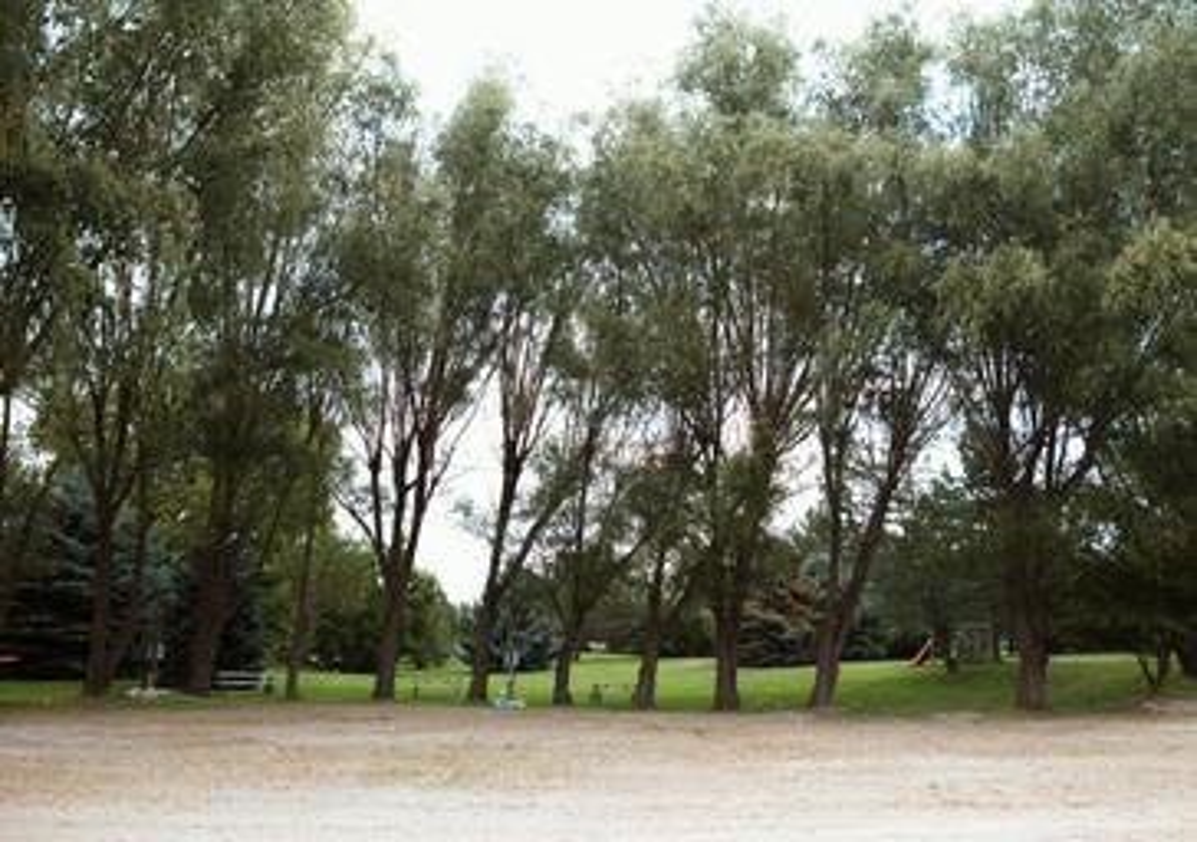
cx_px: 658
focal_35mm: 27
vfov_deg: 50.2
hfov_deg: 67.2
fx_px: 898
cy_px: 431
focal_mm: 24
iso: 500
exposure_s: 1/500
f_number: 3.2
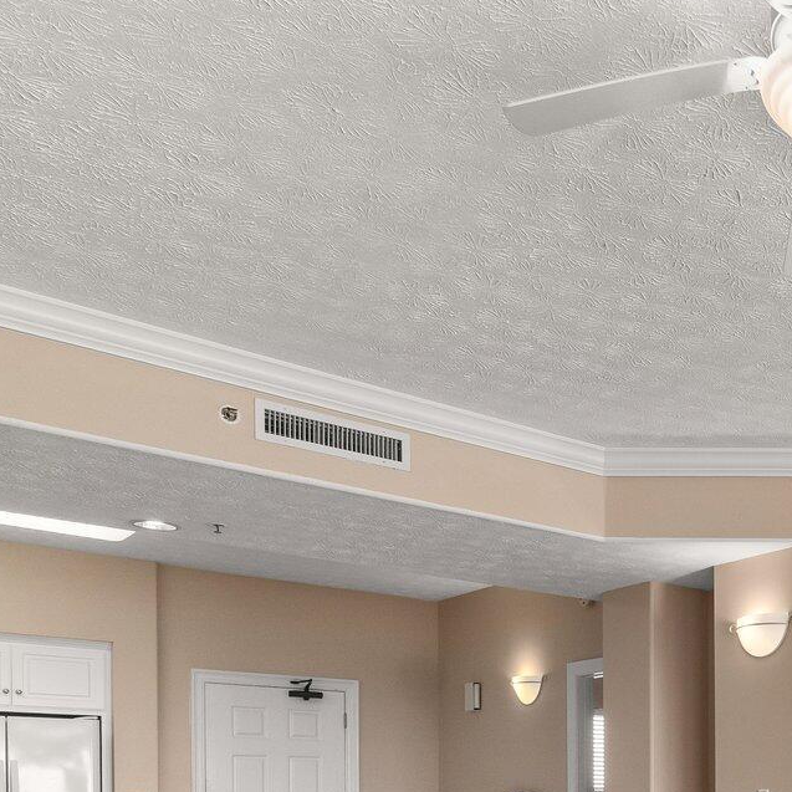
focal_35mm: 41
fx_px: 1061
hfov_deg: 34.0
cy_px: 811
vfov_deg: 36.4
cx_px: 921
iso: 800
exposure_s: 1/5
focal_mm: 10
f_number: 8
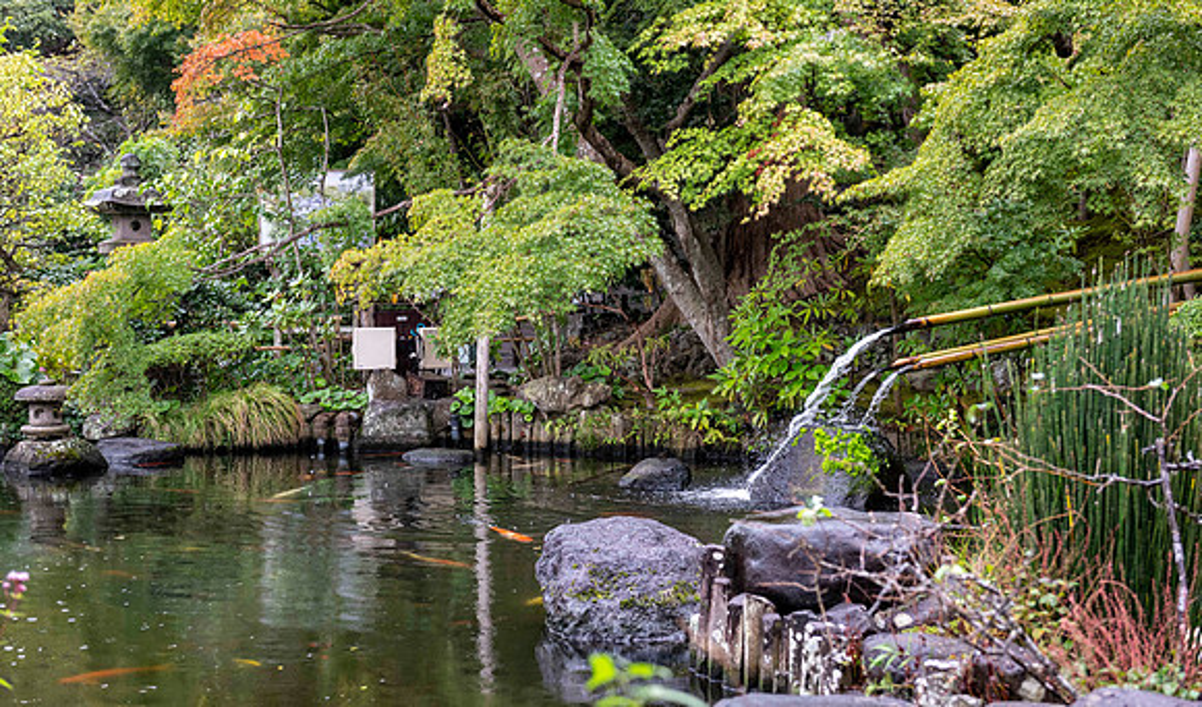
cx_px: 619
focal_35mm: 59
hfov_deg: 35.3
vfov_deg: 21.1
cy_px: 413
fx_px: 1891
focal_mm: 55
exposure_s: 1/125
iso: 640
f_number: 4.5
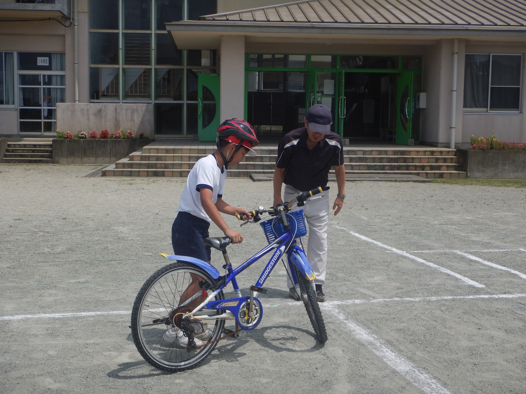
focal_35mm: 52
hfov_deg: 36.8
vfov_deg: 28.0
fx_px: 790
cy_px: 197
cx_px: 263
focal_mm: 9.2
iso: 125
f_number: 8.7
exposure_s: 1/640
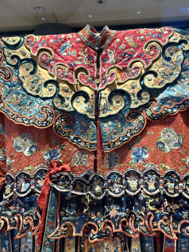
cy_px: 126
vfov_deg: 36.8
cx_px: 94
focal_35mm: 52
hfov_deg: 28.0
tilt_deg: +6.5
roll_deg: +1.3
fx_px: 379
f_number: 1.6
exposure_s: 1/30
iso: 320
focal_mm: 5.96
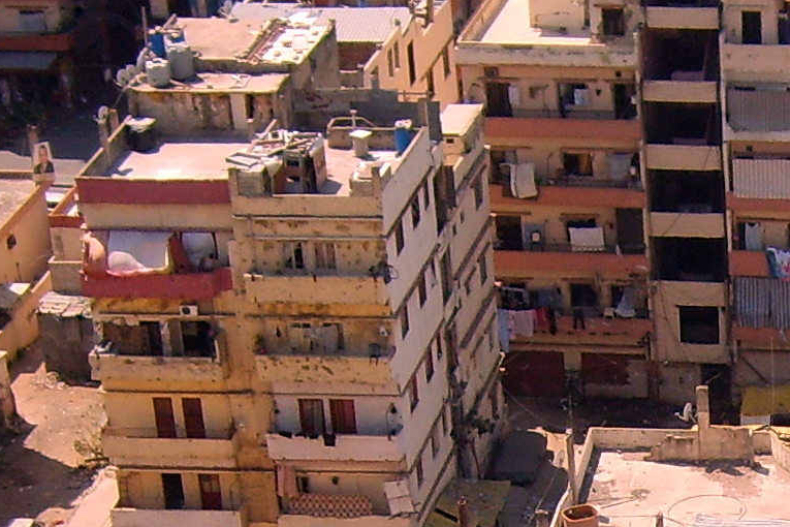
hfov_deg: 14.9
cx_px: 897
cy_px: 702
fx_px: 2940
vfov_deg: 10.0
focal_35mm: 134
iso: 50
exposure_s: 1/180
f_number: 7.1
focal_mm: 5.8
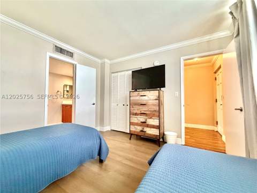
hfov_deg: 102.1
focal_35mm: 14
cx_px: 128
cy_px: 96
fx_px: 104
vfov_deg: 85.7
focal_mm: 2.22
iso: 500
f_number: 2.2
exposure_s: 1/60
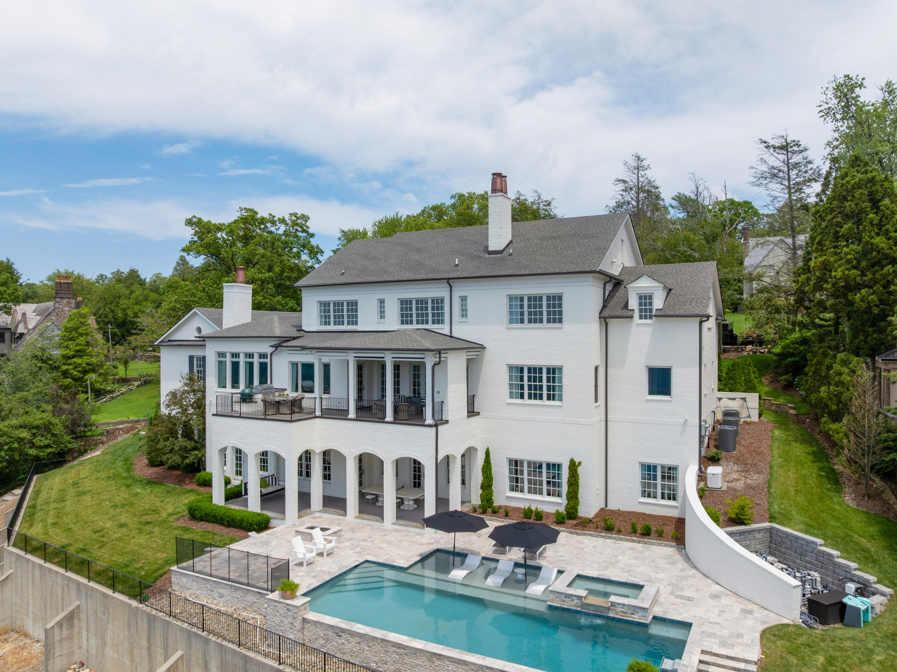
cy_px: 336
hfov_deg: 71.6
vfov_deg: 56.8
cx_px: 448
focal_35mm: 24
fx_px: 622
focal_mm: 12.29
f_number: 8
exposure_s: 1/320
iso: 100
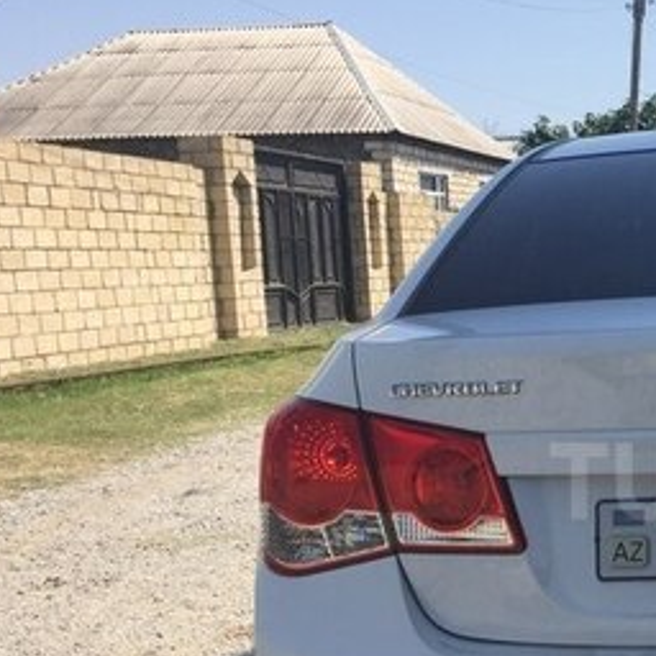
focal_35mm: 66
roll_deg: -0.6
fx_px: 1415
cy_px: 480
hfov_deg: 23.6
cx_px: 812
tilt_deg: -8.1
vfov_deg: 25.8
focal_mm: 4.15
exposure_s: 1/2083
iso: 32
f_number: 2.2
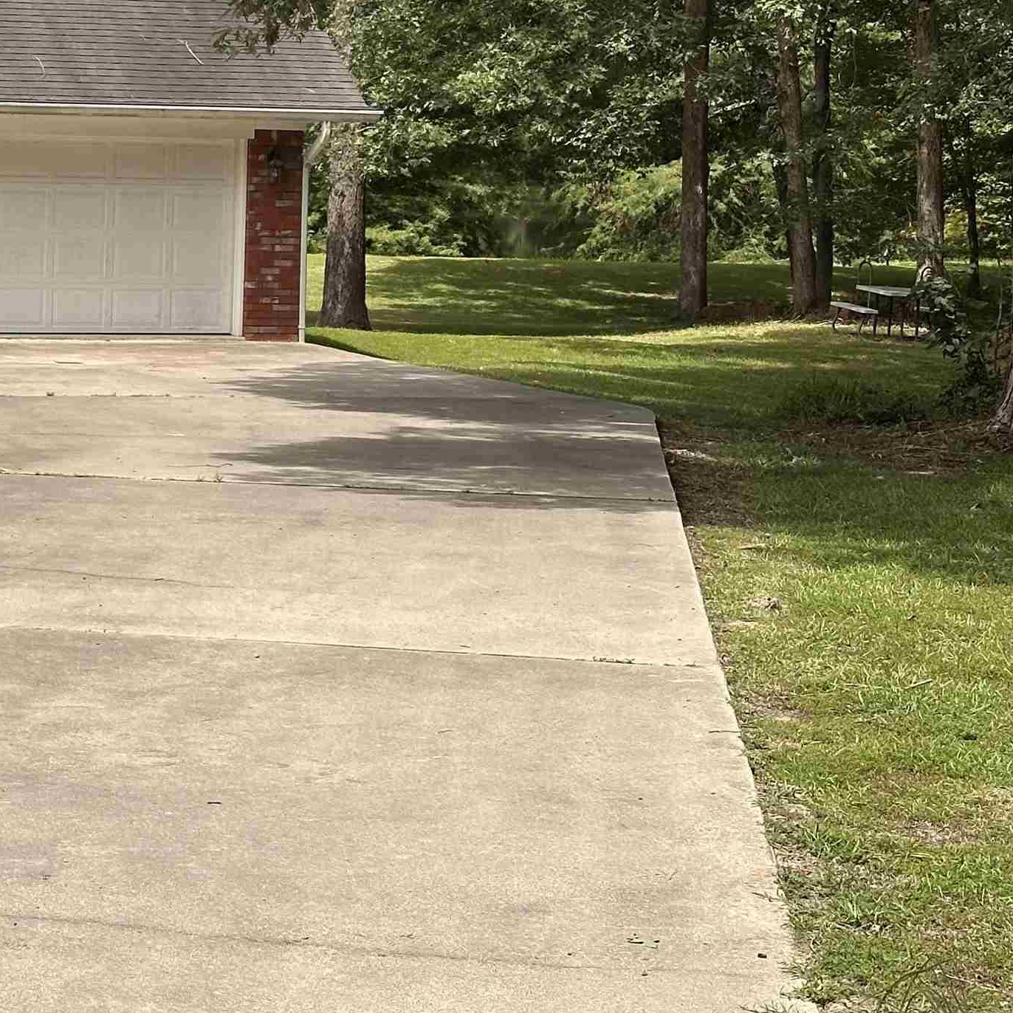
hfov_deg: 17.9
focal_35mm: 95
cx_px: 45
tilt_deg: -2.8
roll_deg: -1.8
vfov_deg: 18.2
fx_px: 3145
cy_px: 289
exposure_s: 1/2532
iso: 64
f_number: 1.78
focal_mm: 6.86
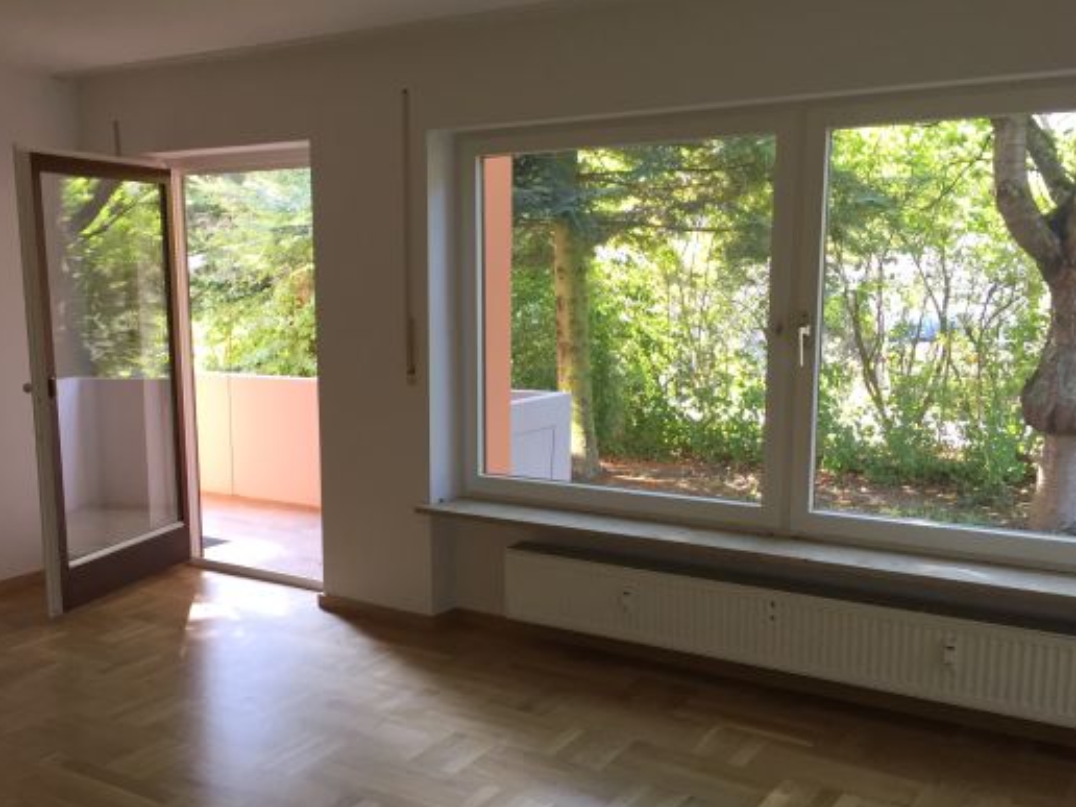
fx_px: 1119
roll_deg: +0.2
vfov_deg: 39.6
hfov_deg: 51.2
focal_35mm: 36
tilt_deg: -9.9
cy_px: 463
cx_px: 457
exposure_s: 1/30
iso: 32
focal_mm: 4.15
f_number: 2.2
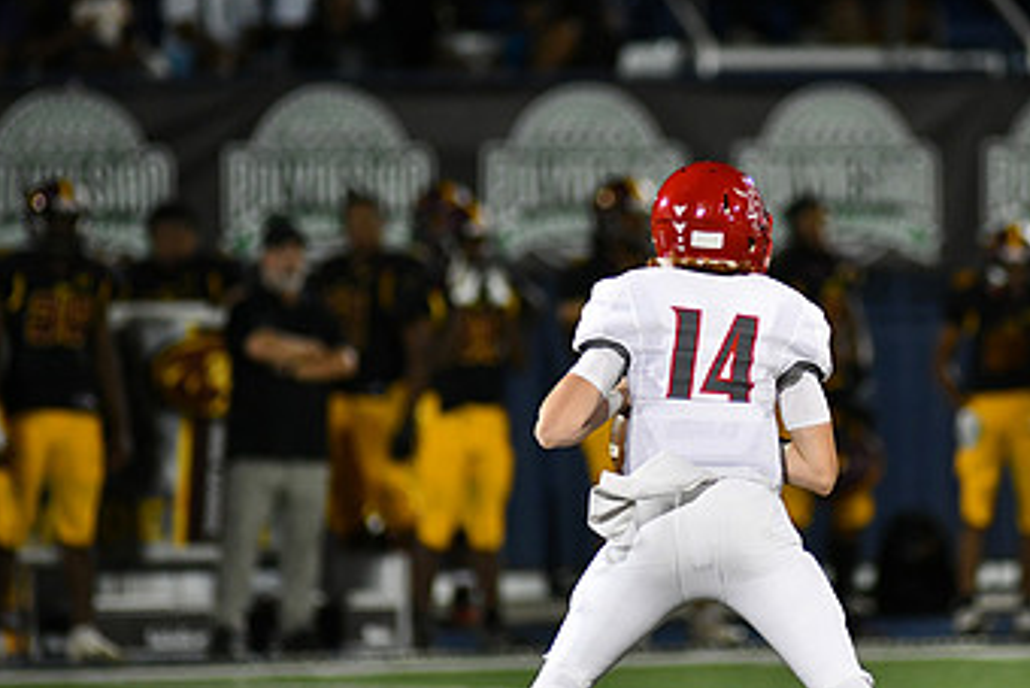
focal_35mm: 512
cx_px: 772
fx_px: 14654
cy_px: 302
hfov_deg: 4.0
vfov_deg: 2.7
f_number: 2.8
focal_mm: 300
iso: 2800
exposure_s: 1/1000
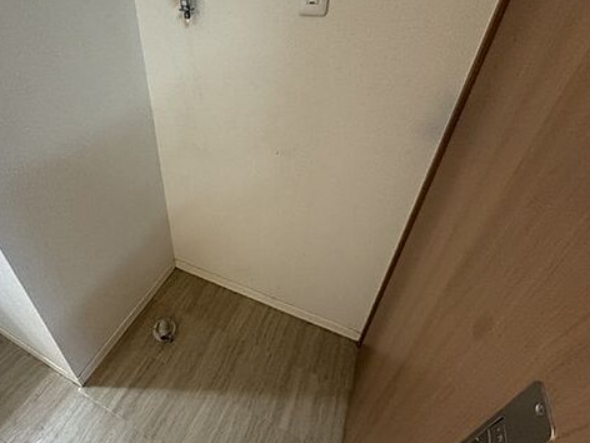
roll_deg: +1.2
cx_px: 225
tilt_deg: -35.9
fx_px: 324
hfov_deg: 83.2
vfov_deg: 68.3
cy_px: 186
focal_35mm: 19
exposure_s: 1/60
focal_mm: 2.22
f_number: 2.2
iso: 640
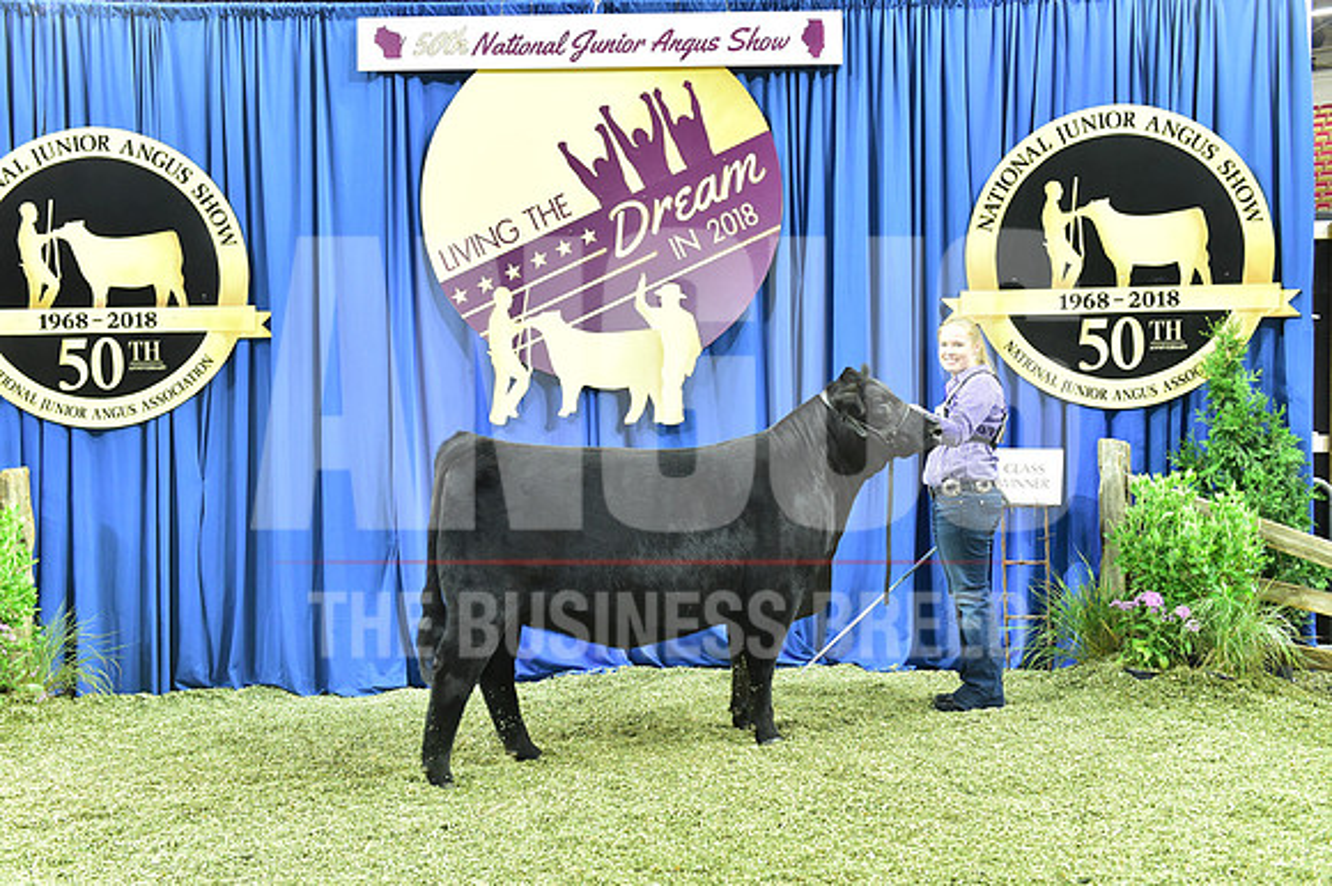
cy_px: 443
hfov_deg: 48.5
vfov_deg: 33.4
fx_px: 1479
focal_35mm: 40
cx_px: 666
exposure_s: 1/160
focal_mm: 40
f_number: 5
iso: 3200
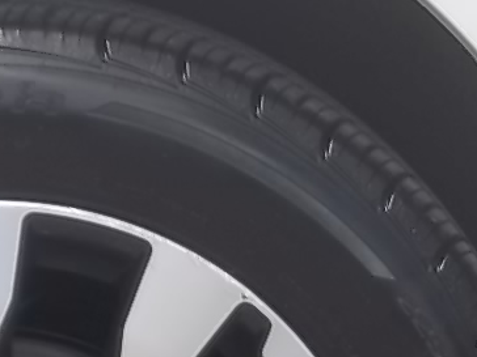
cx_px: -28
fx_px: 4313
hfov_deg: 6.3
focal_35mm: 313
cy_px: 575
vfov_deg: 4.7
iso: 64
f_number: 4.18
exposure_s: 1/200
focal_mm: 15.99
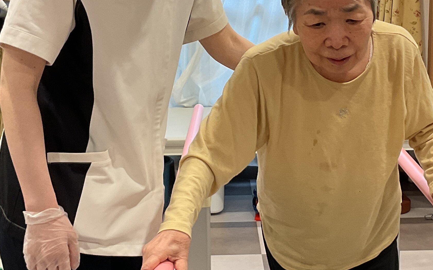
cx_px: 251
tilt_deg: -12.0
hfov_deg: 27.8
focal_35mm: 74
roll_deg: +2.5
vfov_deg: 17.6
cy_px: 115
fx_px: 873
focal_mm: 3
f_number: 1.8
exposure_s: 1/60
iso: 50
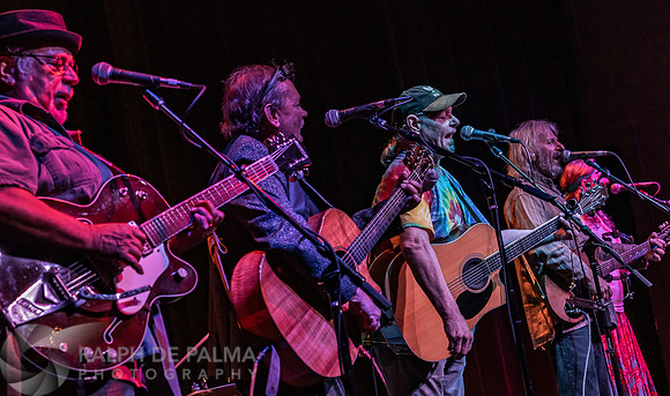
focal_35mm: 93
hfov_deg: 22.6
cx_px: 411
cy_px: 202
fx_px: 1673
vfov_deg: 13.5
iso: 2000
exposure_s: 1/160
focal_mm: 70
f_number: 5.6
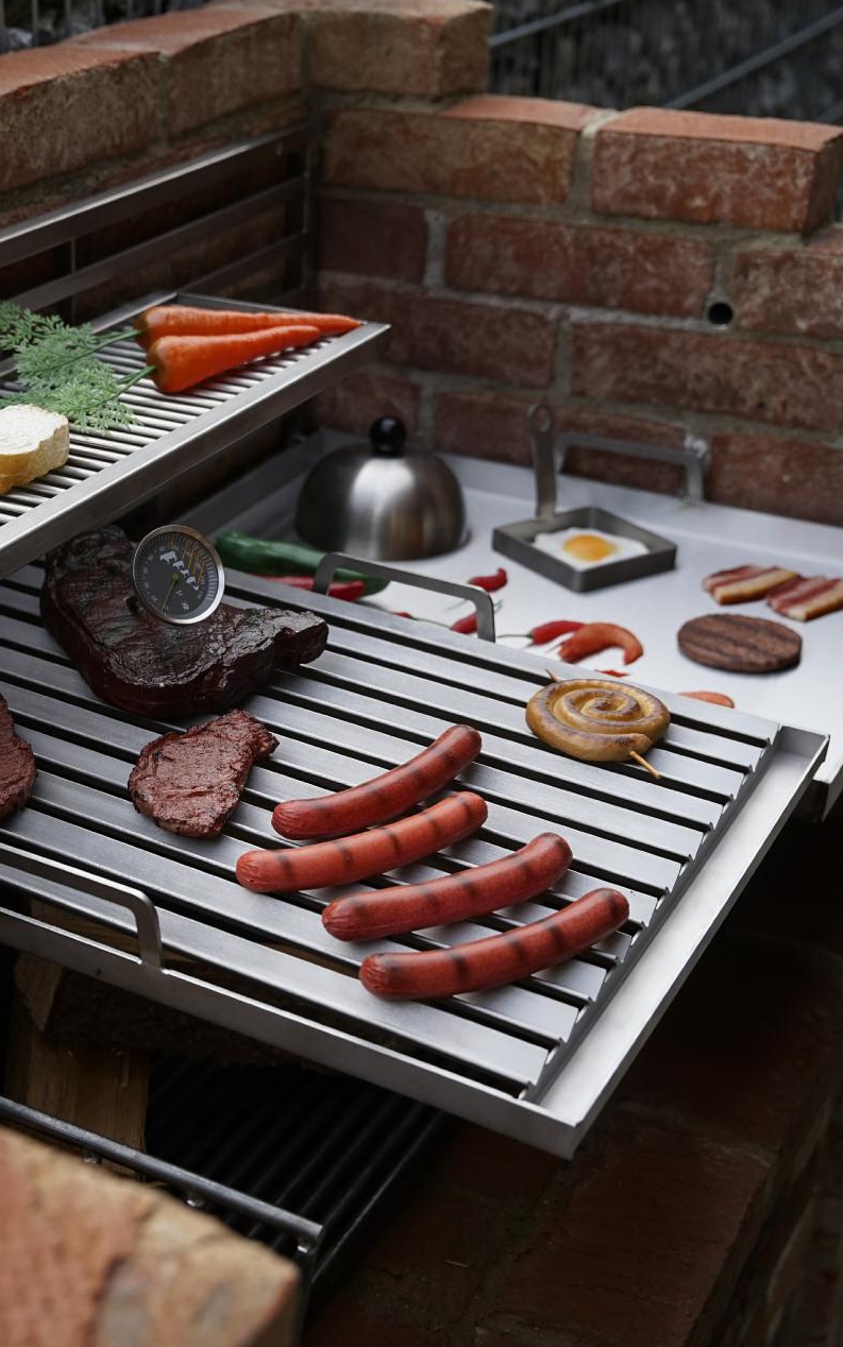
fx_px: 2024
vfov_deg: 36.8
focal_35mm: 55
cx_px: 87
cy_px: 676
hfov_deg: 22.9
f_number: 3.5
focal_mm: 35.7
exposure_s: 1/500
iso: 250
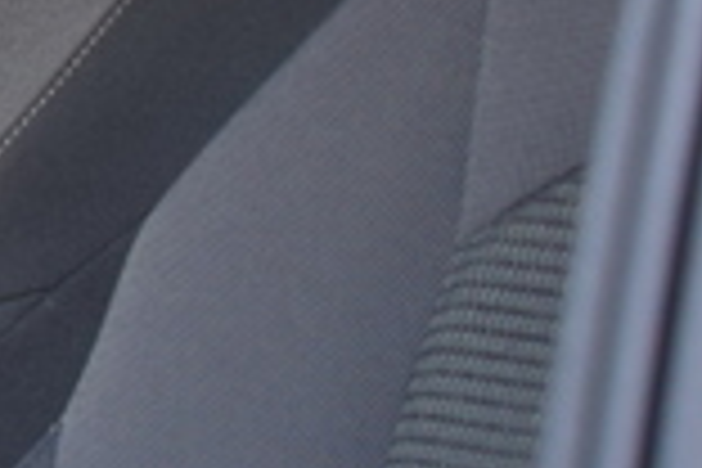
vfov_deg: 5.1
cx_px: -1845
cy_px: 634
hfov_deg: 6.6
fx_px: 5184
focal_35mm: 266
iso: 400
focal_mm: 23
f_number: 4
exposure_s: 1/60
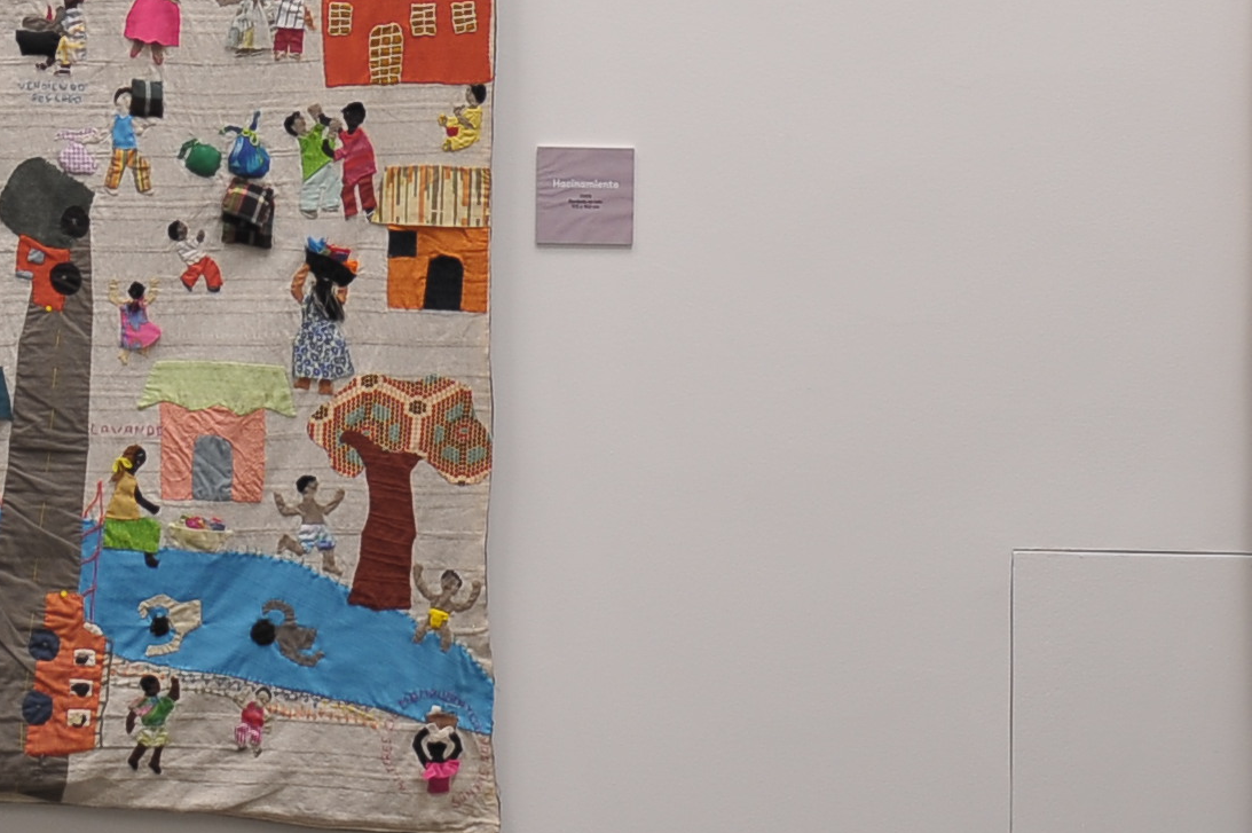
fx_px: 5143
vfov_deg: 9.0
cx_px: 180
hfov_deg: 13.8
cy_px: -518
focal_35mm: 148
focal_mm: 38
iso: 500
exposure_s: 1/160
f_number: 3.2
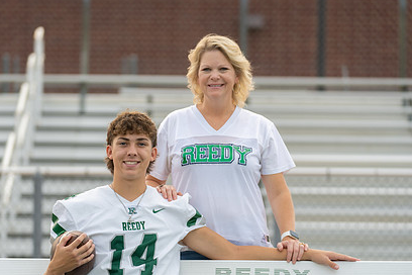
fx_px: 2163
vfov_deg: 7.3
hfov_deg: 10.9
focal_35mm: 189
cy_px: 191
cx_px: 162
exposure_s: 1/320
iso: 100
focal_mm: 133
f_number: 2.8
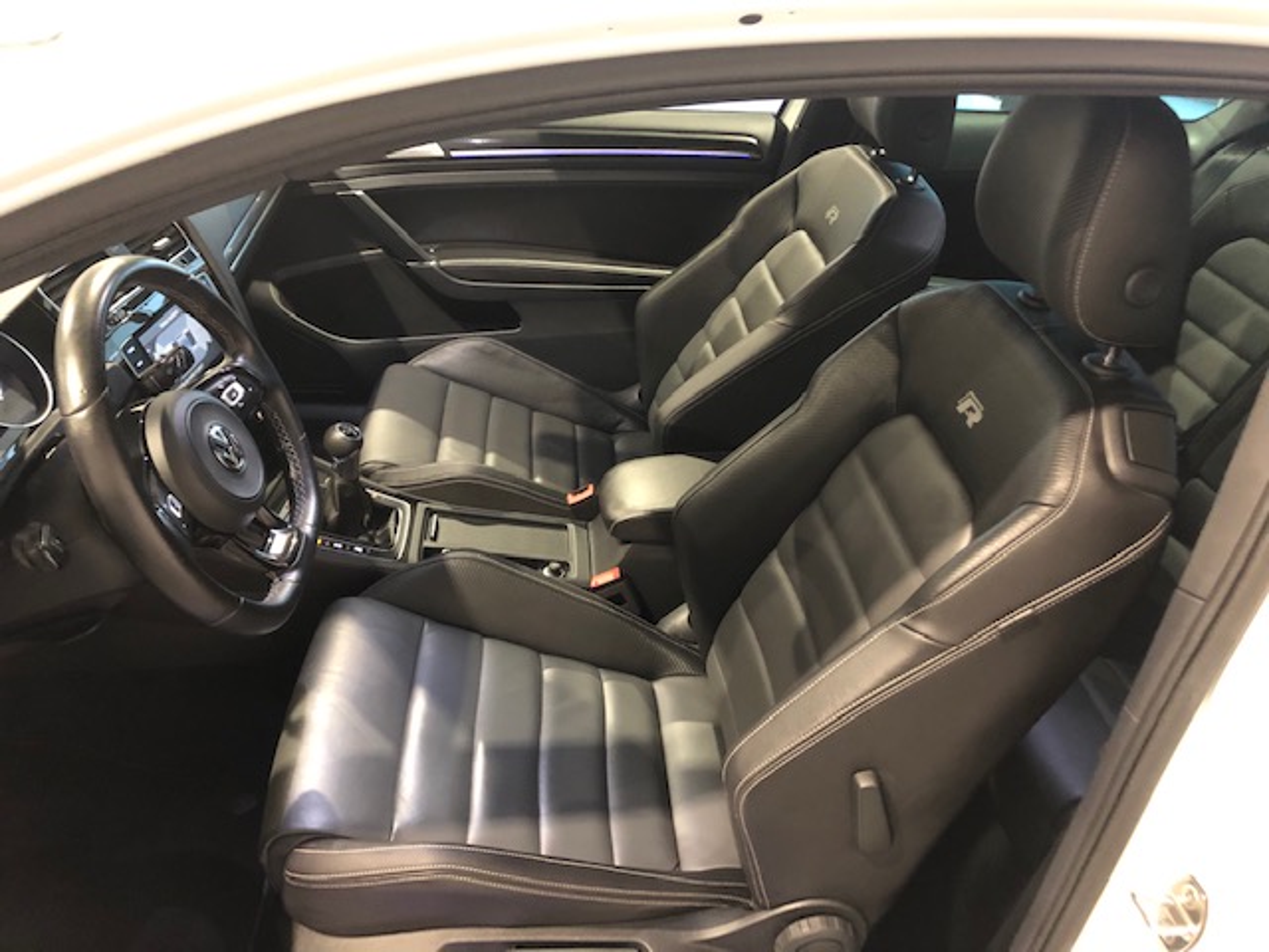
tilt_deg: -32.8
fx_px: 1026
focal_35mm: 28
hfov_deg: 63.4
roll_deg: -5.5
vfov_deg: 49.7
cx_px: 634
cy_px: 476
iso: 100
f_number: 1.8
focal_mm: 3.99
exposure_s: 1/4
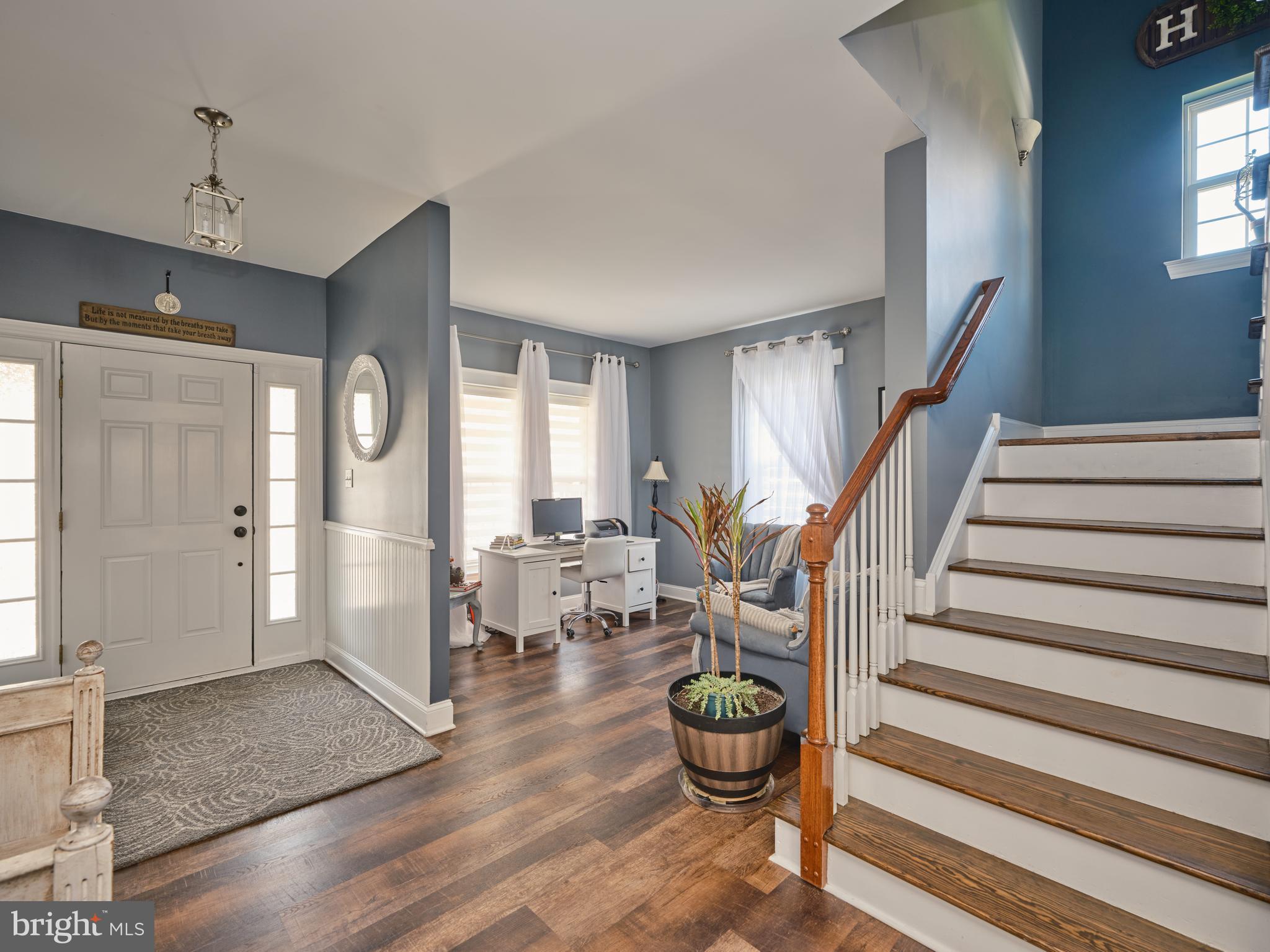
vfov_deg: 78.1
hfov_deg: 94.5
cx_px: 635
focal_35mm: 16
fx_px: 587
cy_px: 476
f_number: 8
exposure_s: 1/2.5
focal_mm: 20
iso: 400
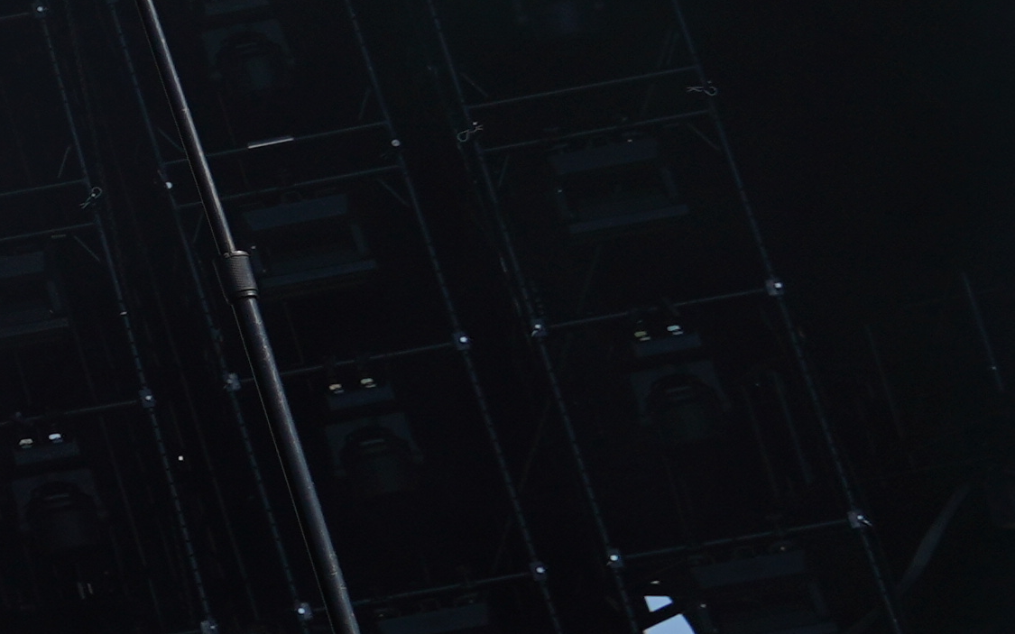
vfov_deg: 7.9
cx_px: -1517
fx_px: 4509
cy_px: -265
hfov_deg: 10.7
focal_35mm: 163
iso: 100
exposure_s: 1/500
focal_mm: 30
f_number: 8
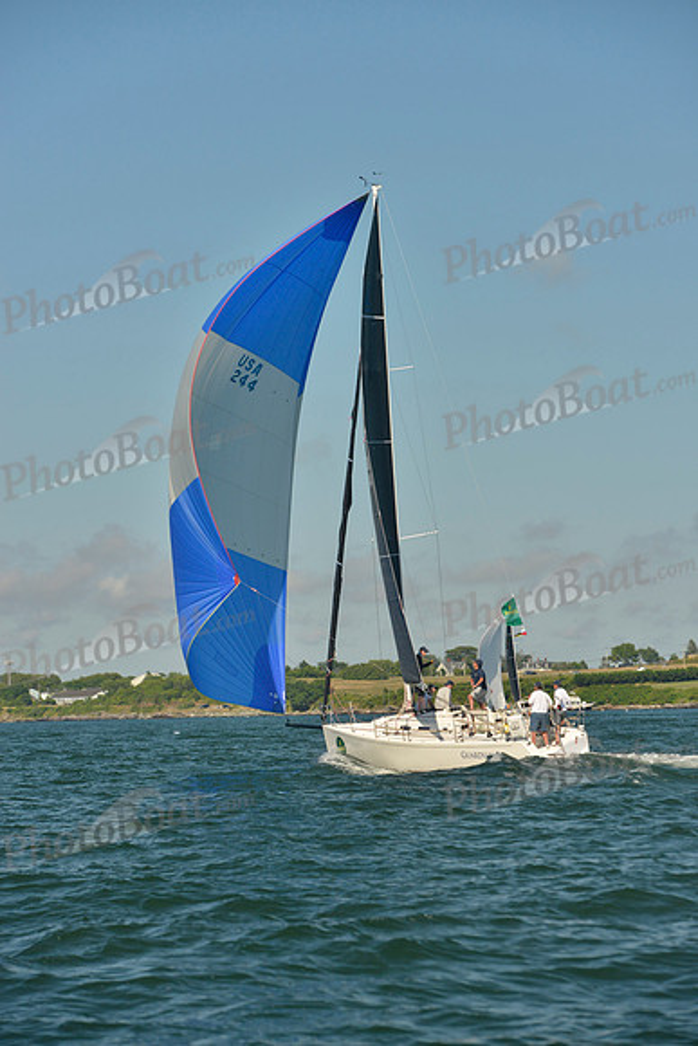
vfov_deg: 17.1
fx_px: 3488
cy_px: 523
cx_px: 349
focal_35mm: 120
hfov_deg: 11.4
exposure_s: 1/1250
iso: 400
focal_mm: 120
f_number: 6.3
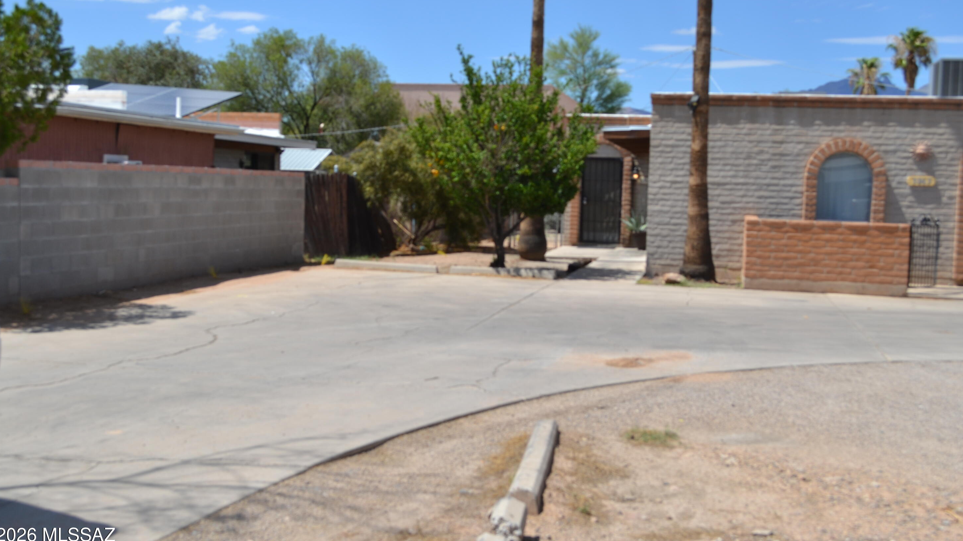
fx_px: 1072
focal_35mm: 42
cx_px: 475
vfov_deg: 28.3
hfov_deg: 48.4
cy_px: 235
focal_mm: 26
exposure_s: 1/250
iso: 100
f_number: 8
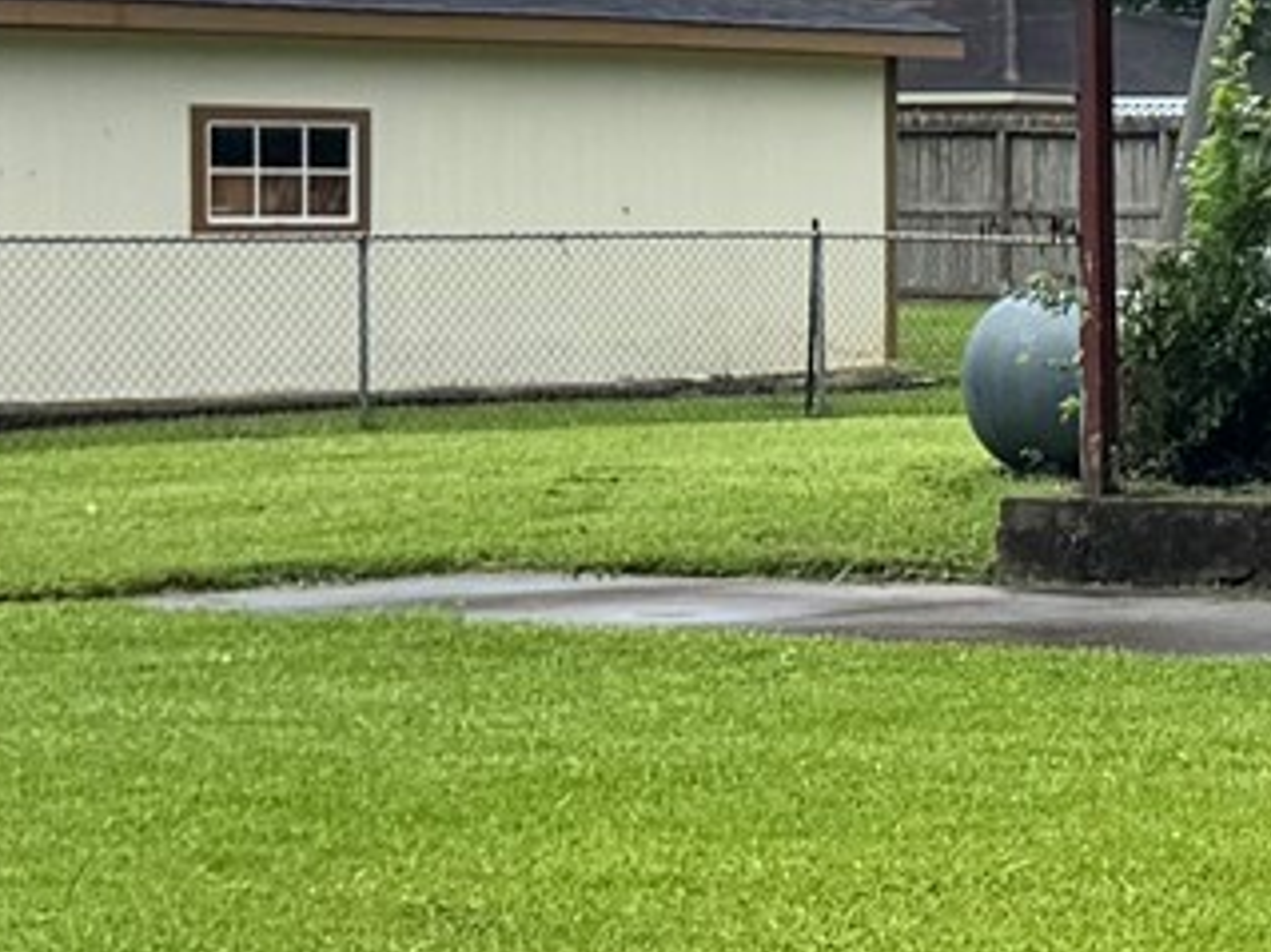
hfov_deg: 10.2
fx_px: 5652
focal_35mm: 154
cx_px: 3510
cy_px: 303
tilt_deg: -1.7
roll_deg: -0.2
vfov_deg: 9.6
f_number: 1.78
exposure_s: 1/4310
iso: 80
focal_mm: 6.76
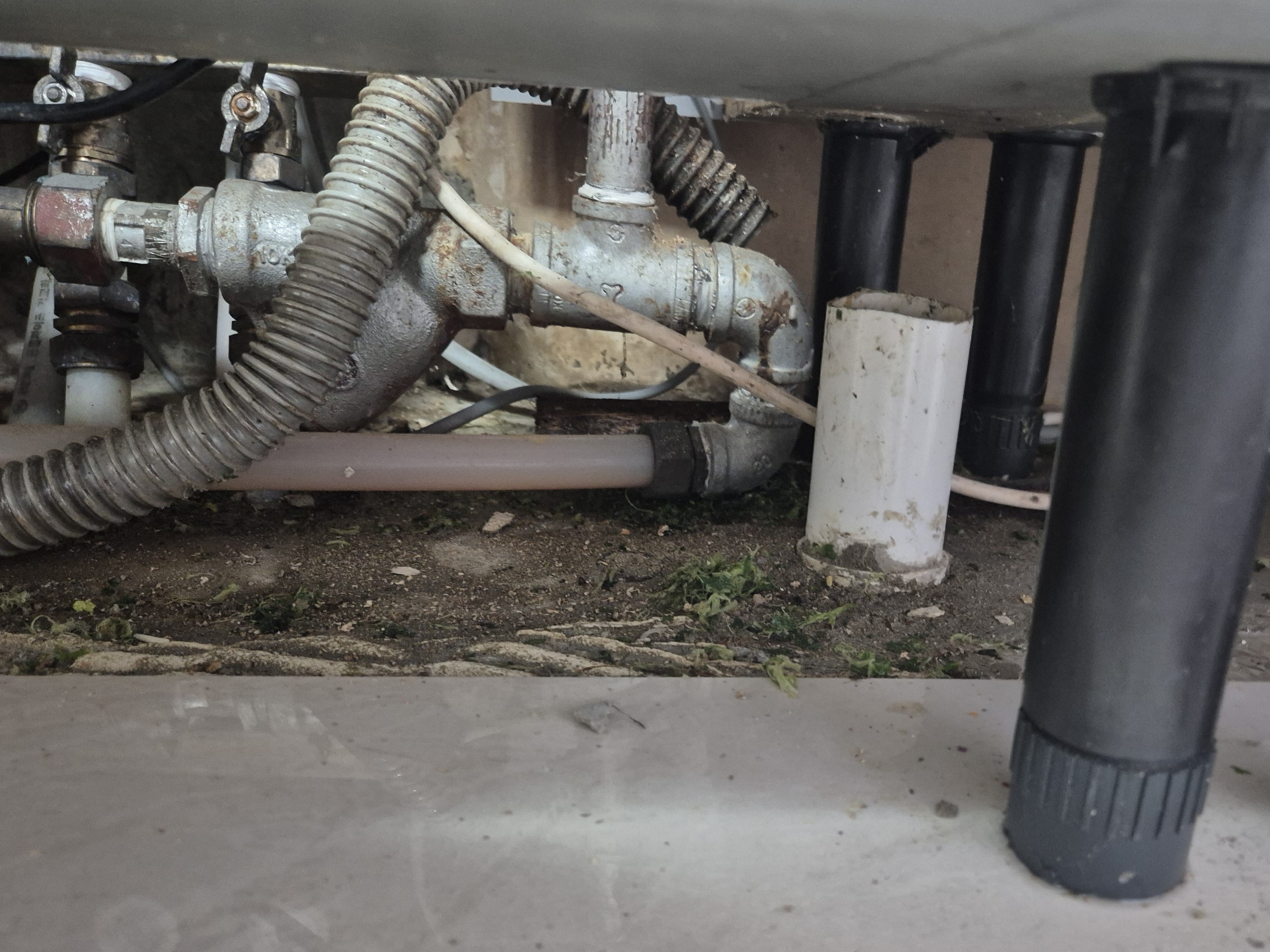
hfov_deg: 61.0
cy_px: 579
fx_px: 1064
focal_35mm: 29
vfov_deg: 47.9
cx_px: 779
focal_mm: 5.4
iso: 640
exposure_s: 1/60
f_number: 1.8
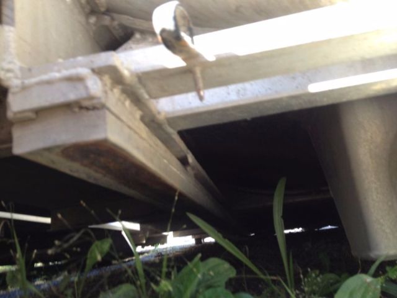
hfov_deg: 52.6
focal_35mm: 35
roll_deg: +8.3
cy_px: 149
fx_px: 401
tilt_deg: +12.8
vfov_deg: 40.7
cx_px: 198
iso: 50
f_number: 2.4
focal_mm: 4.28
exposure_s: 1/60
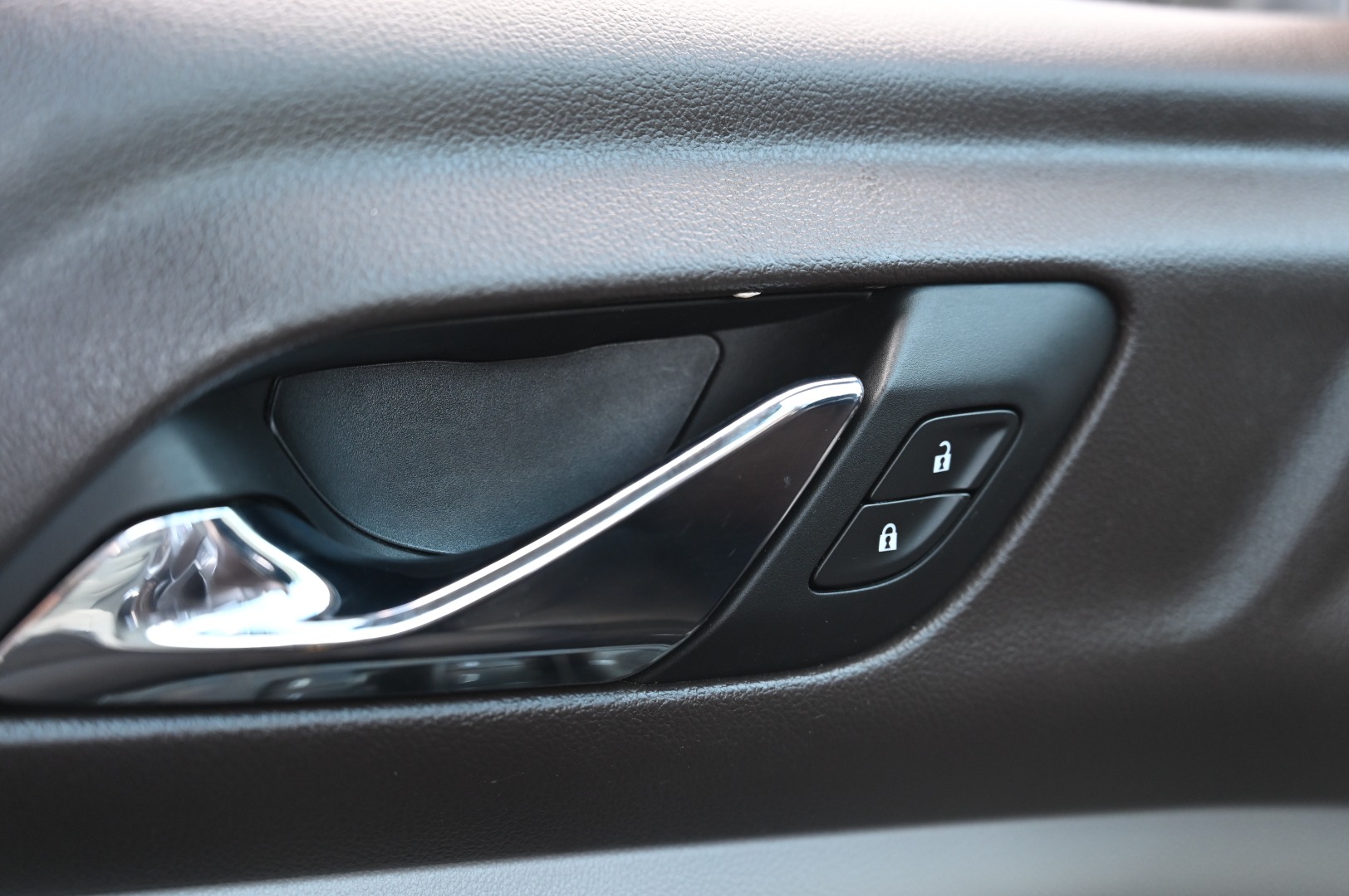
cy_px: 448
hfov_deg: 38.2
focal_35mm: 52
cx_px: 674
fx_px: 1947
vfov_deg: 25.9
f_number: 4
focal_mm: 52
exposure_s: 1/125
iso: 800
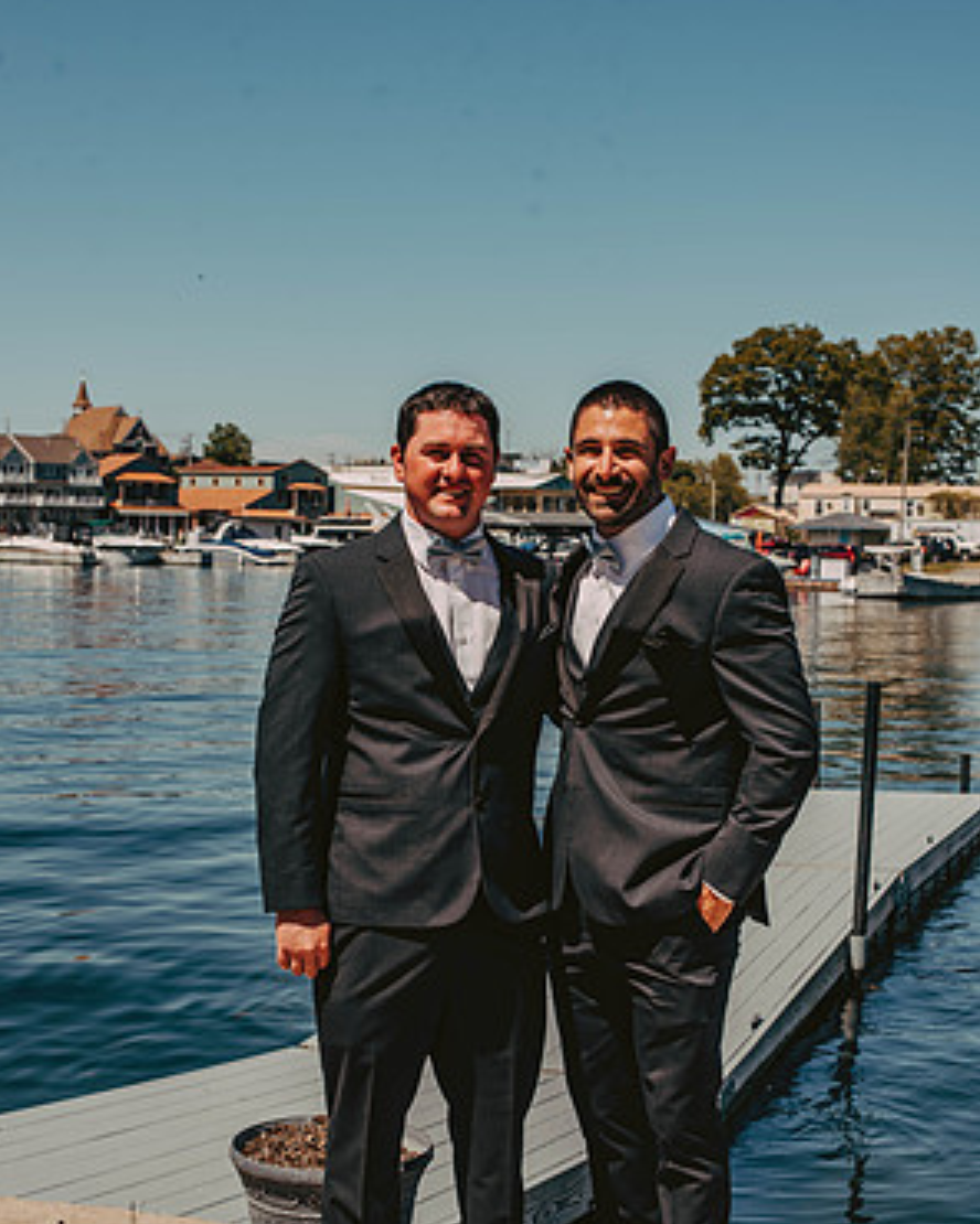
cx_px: 487
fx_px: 2067
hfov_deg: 26.7
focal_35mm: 57
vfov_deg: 32.9
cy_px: 728
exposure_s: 1/500
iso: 125
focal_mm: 50
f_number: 6.3
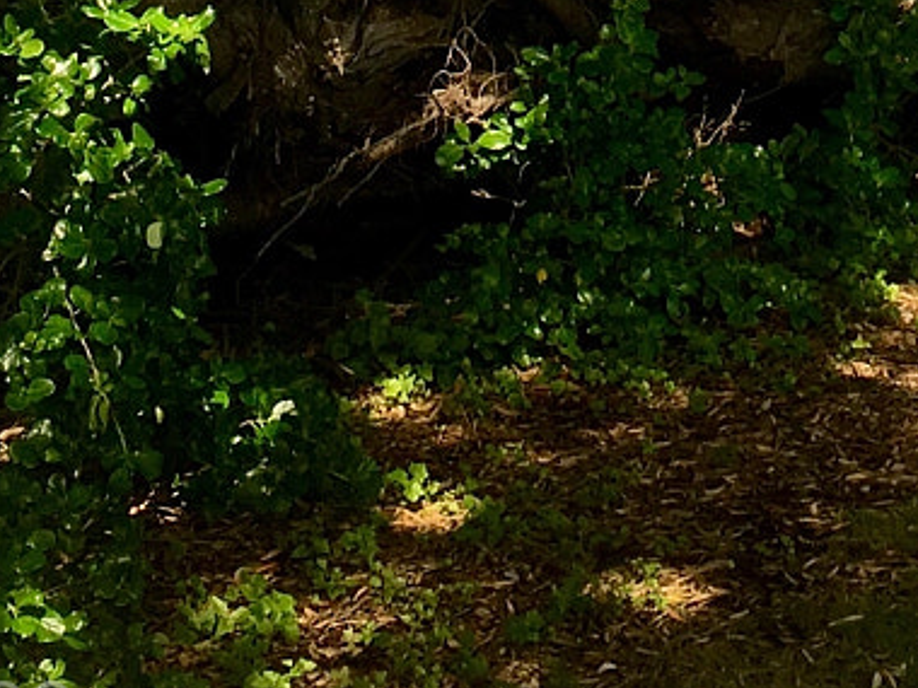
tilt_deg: +2.7
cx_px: 742
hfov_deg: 16.0
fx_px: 3235
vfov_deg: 11.3
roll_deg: +4.6
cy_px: -550
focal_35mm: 122
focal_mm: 4.15
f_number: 2.2
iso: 25
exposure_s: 1/370
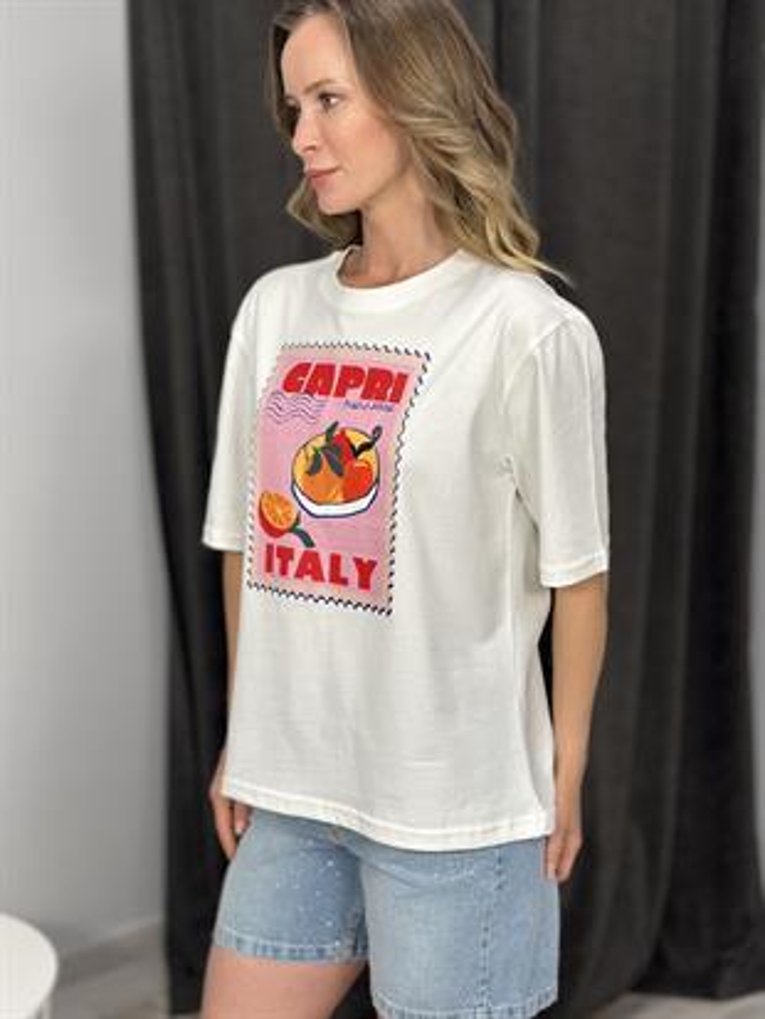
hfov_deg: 30.3
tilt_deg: -8.1
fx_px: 1414
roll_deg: +1.0
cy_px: 510
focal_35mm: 48
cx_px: 382
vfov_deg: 39.6
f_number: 1.78
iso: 64
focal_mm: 6.86
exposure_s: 1/100
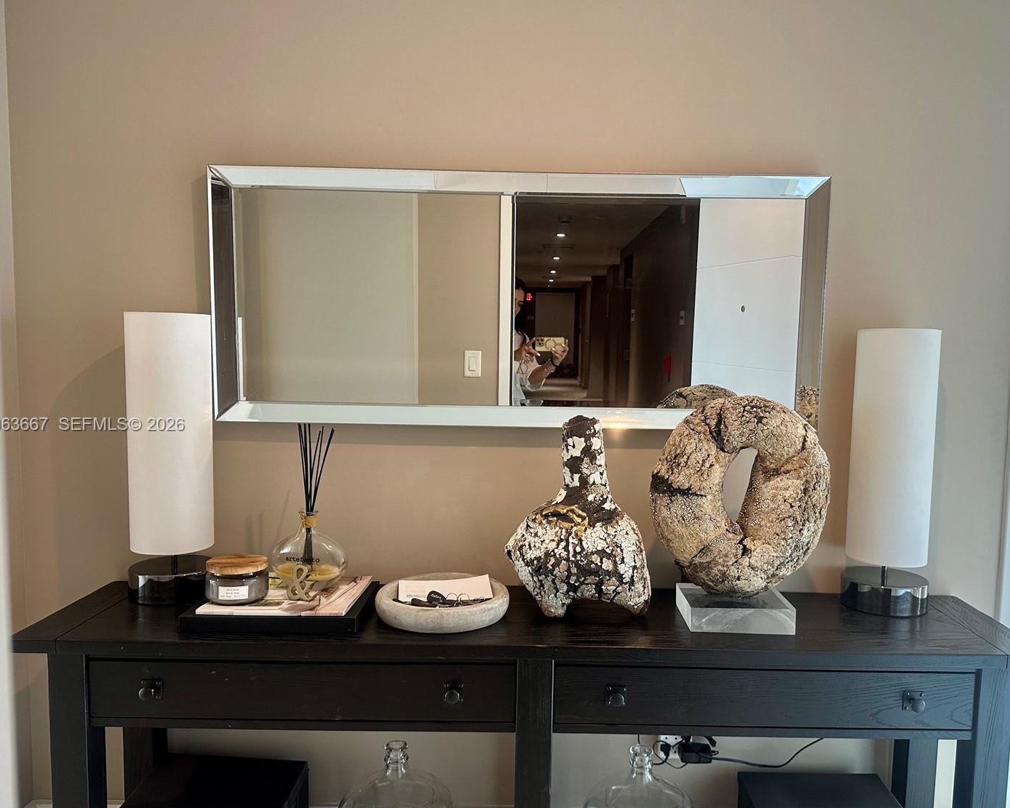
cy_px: 425
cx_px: 540
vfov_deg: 53.2
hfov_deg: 64.0
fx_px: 807
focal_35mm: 27
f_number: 1.78
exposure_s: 1/60
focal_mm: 6.86
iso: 160
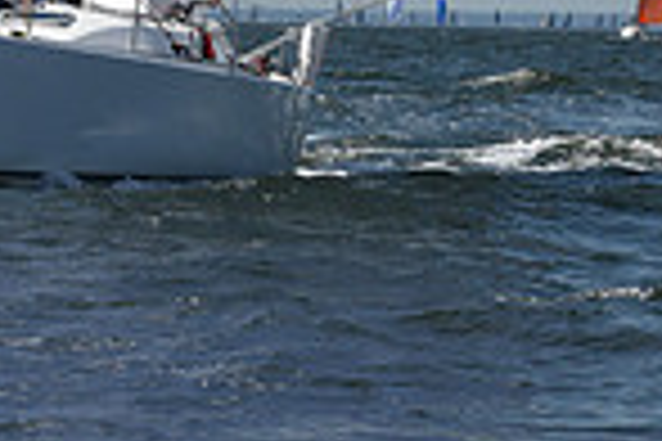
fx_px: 5075
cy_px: -792
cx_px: -38
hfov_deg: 7.4
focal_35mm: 276
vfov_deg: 4.8
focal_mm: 70
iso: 250
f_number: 10
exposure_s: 1/1250
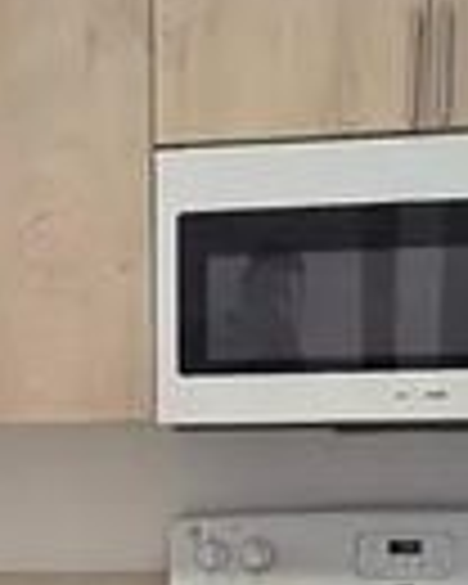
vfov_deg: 22.1
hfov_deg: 17.6
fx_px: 1437
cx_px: -90
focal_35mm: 83
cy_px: 587
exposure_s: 1/60
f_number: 2.2
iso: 200
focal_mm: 2.2
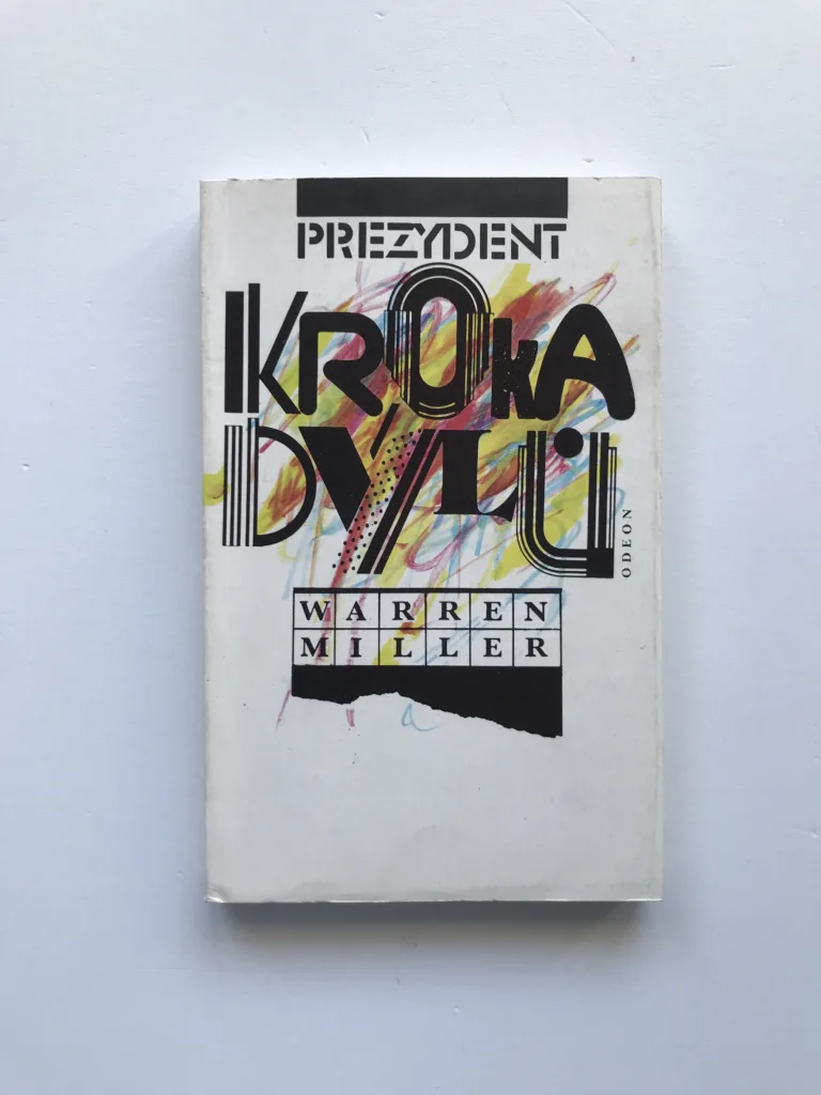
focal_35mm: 28
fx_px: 885
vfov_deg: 63.4
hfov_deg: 49.7
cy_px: 548
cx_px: 410
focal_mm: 3.99
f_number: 1.8
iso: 25
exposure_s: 1/50
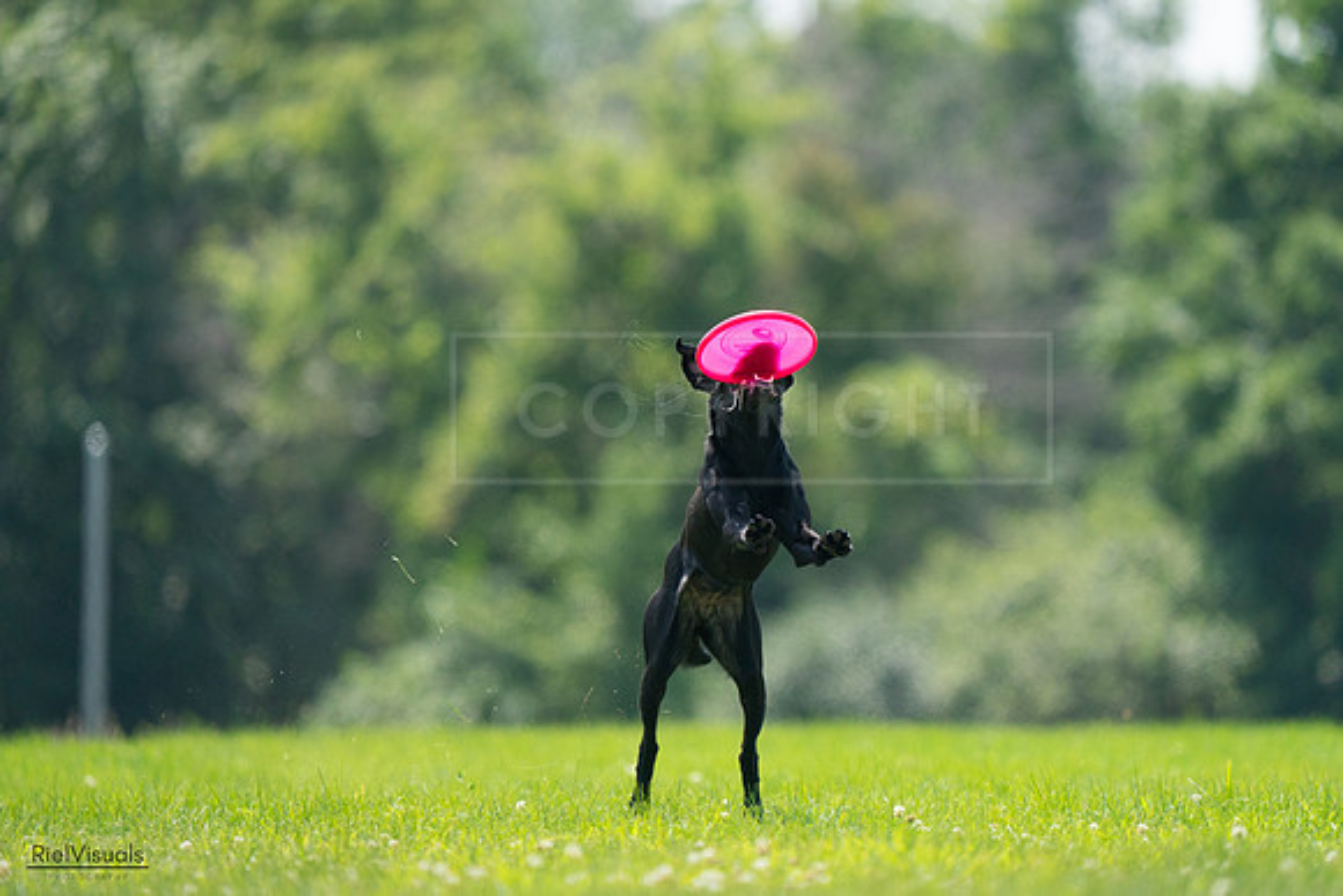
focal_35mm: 600
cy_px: 448
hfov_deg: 3.4
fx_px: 22388
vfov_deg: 2.3
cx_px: 672
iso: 2000
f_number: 6.3
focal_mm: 600
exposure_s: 1/4000
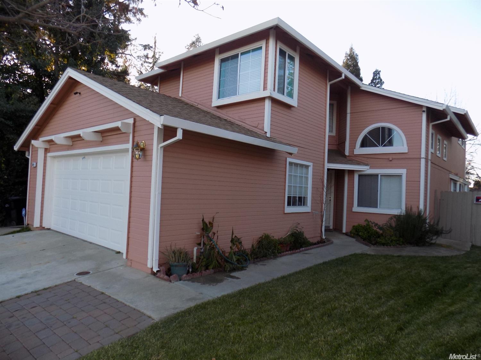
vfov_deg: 58.9
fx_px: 319
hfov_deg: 73.9
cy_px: 180
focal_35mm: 23
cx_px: 240
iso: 80
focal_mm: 4
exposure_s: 1/125
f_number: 3.1
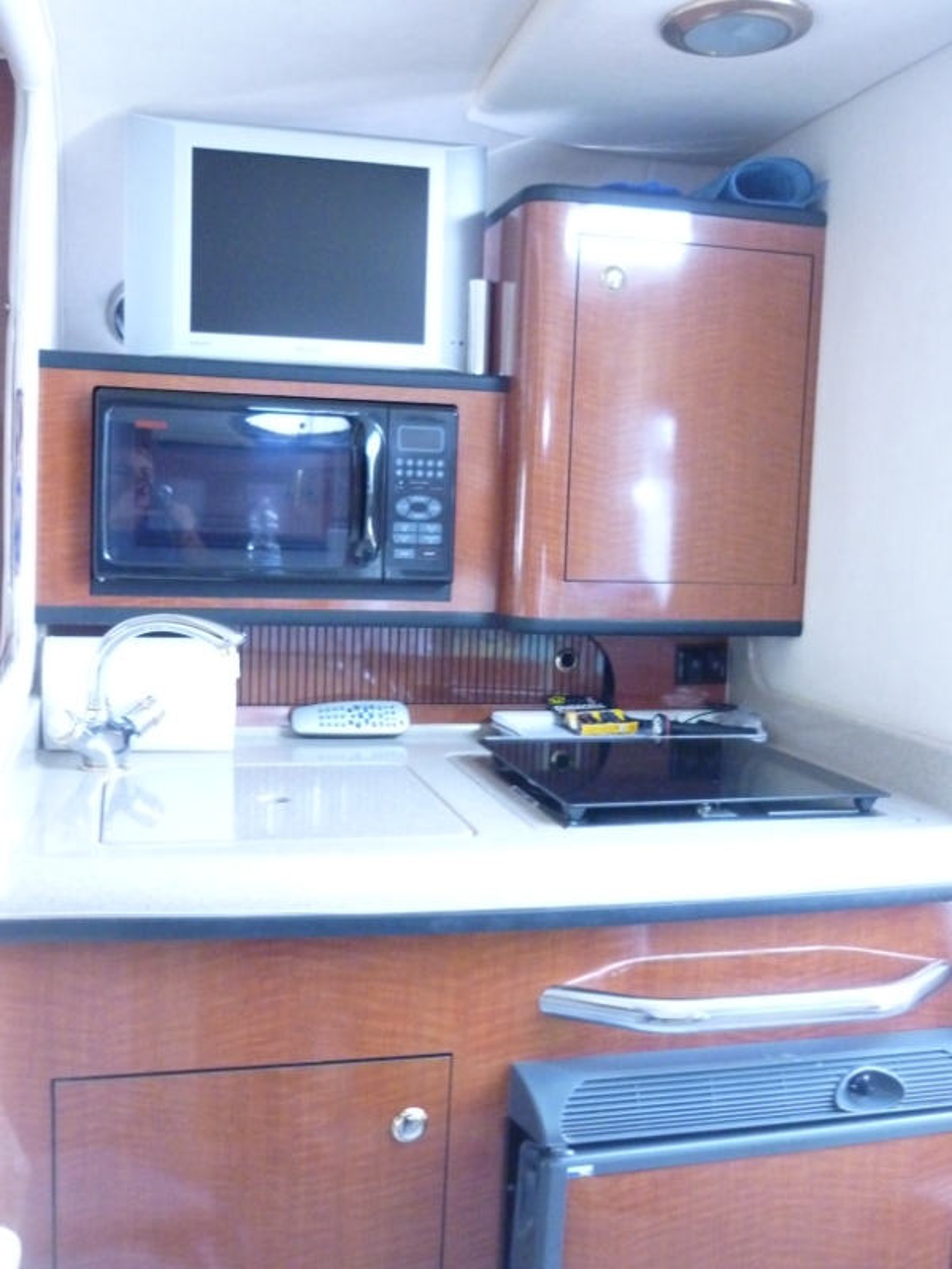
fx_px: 1210
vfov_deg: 55.4
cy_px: 634
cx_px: 476
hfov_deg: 42.9
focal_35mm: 33
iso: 800
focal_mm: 5.5
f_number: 2.8
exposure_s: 1/60
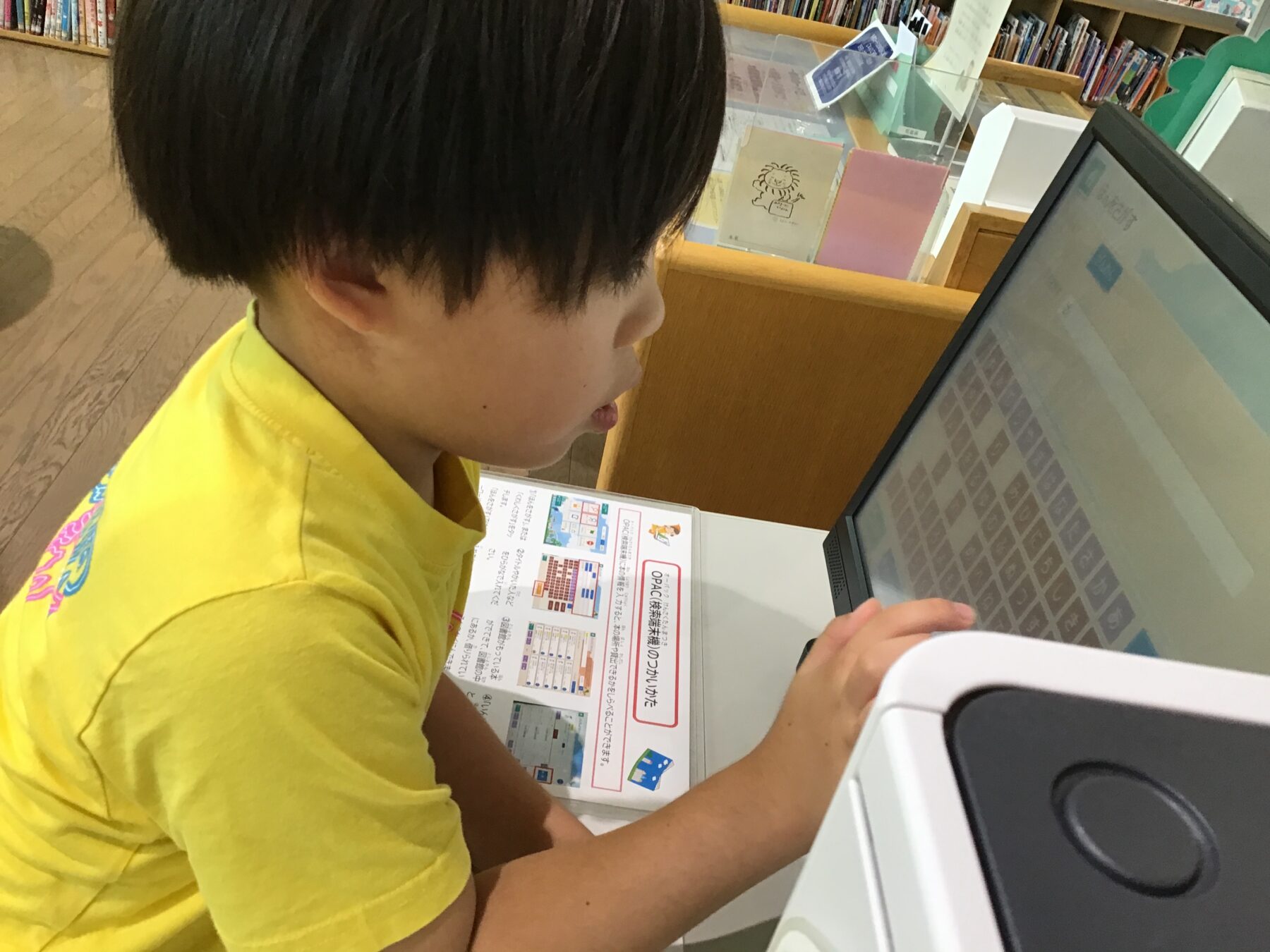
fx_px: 1137
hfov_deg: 58.4
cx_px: 635
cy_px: 476
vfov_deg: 45.4
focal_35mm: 31
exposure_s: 1/30
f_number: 2.4
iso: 50
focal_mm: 3.3
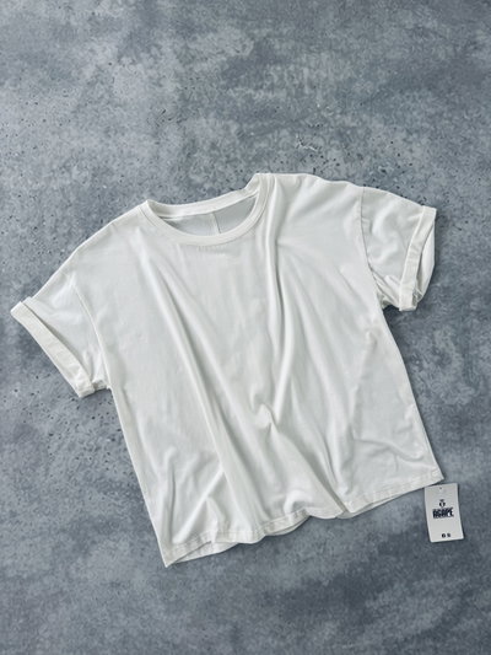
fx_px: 454
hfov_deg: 56.8
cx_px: 246
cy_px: 328
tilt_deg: -87.5
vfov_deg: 71.6
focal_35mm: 24
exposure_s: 1/150
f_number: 1.78
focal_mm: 6.76
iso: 64
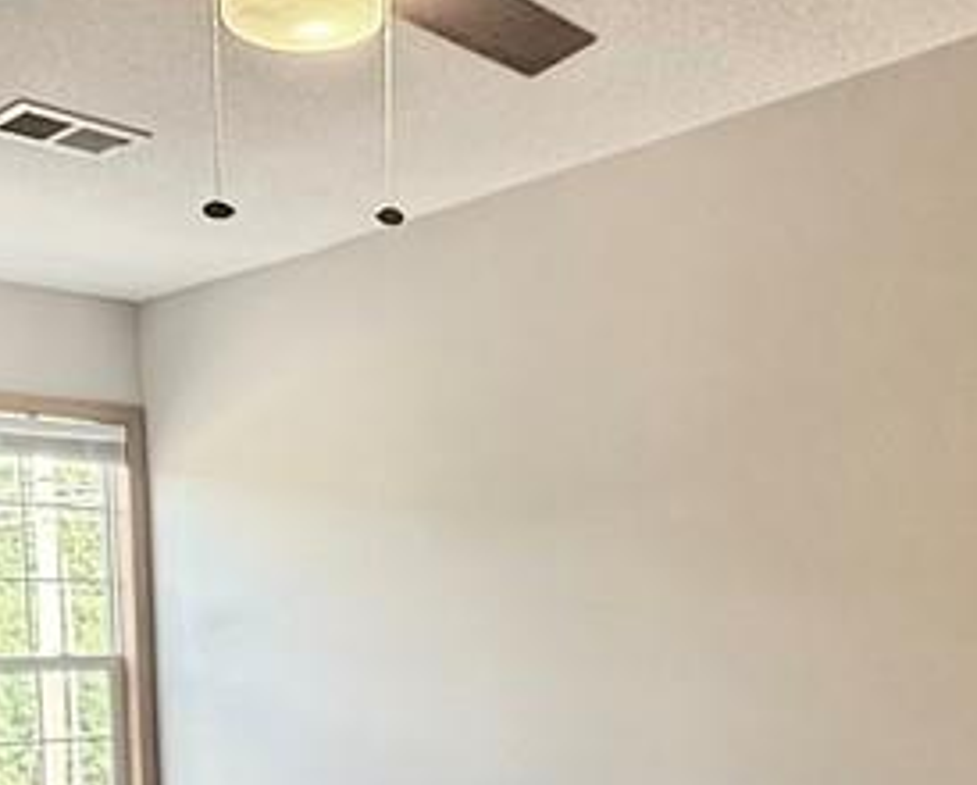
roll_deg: -0.4
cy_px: 938
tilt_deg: -12.5
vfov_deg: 26.5
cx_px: 385
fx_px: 1477
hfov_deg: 36.5
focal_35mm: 51
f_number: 2.2
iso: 250
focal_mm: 2.22
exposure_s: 1/120
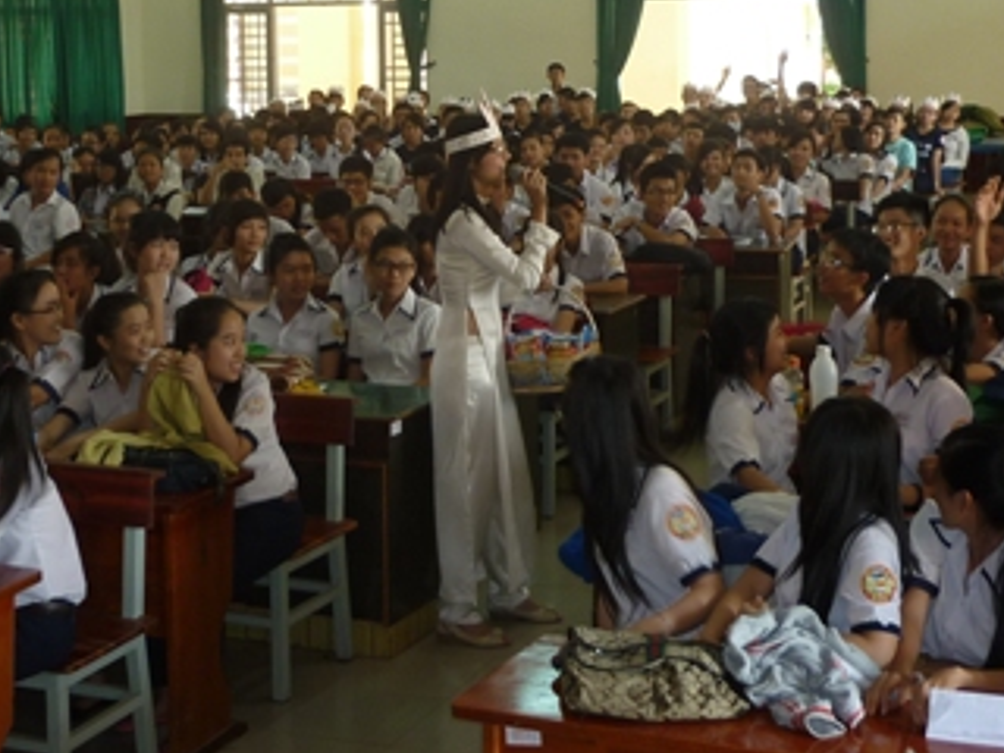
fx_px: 1914
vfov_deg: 21.7
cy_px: 66
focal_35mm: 66
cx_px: 489
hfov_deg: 29.4
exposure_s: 1/30
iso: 100
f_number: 2.8
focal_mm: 5.5
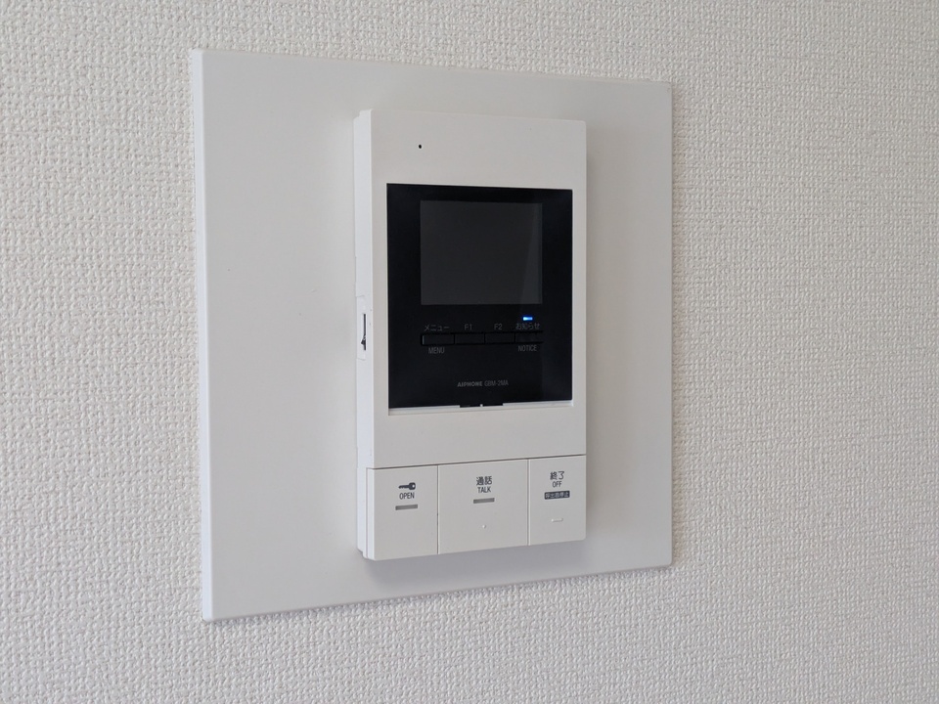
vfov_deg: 28.6
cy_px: 352
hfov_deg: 37.5
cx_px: 470
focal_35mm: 51
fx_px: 1383
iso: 268
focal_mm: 5.43
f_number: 1.89
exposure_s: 1/120
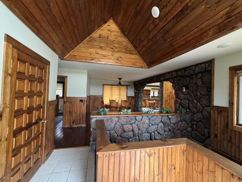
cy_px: 91
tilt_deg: +0.2
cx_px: 123
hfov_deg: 98.2
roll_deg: -2.7
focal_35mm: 15
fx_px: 105
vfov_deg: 81.8
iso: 640
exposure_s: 1/60
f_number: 2.2
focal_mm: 2.22
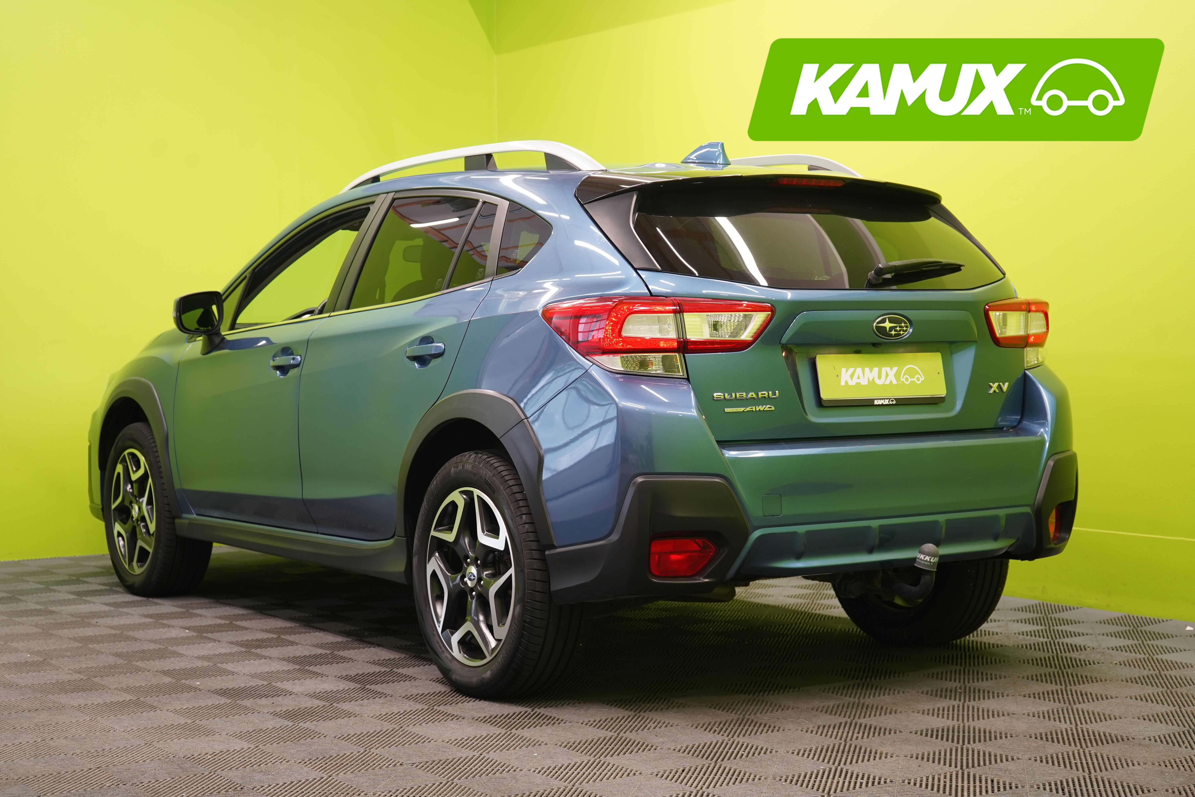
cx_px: 598
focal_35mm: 55
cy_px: 398
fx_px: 1826
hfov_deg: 36.2
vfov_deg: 24.6
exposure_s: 1/20
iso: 400
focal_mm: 55
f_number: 5.6
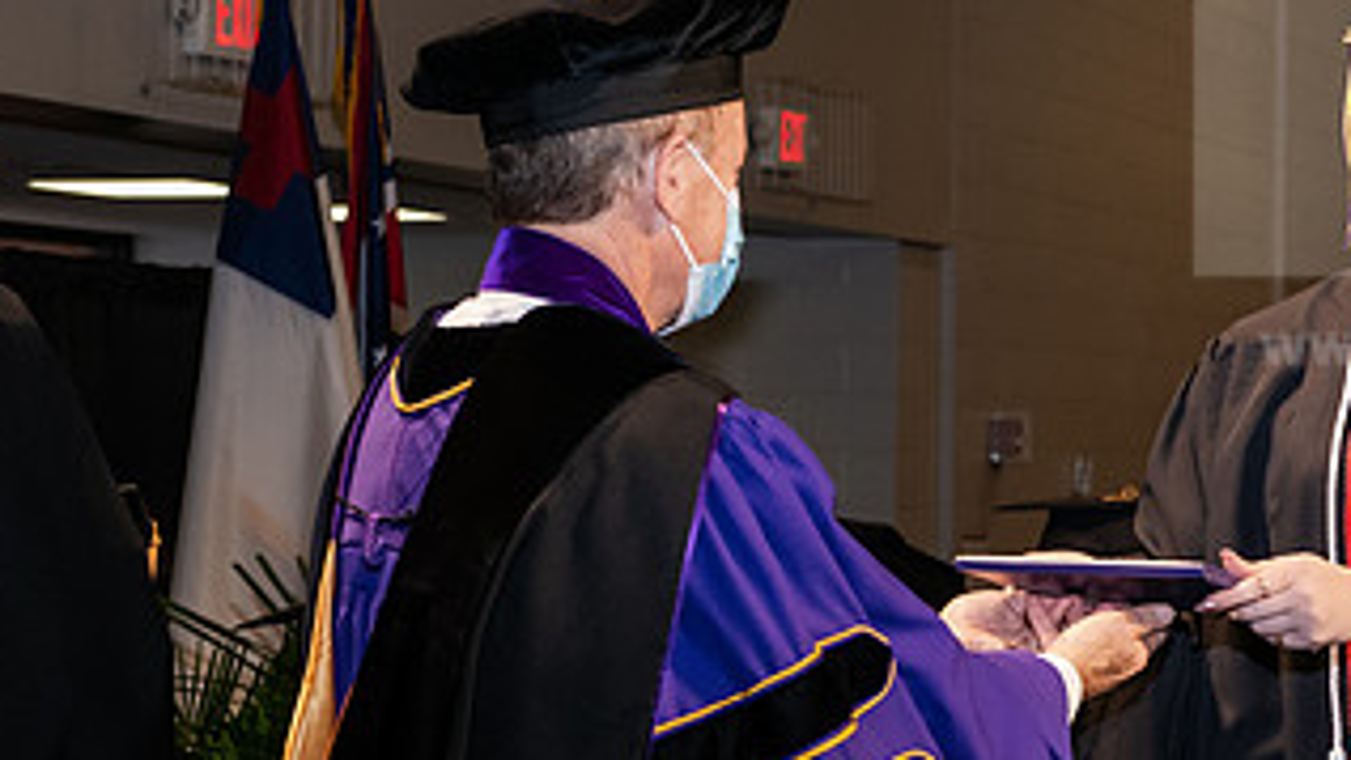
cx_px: 1066
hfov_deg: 19.1
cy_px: 435
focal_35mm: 111
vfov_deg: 10.9
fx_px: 3977
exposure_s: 1/200
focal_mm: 58
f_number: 6.3
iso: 1600
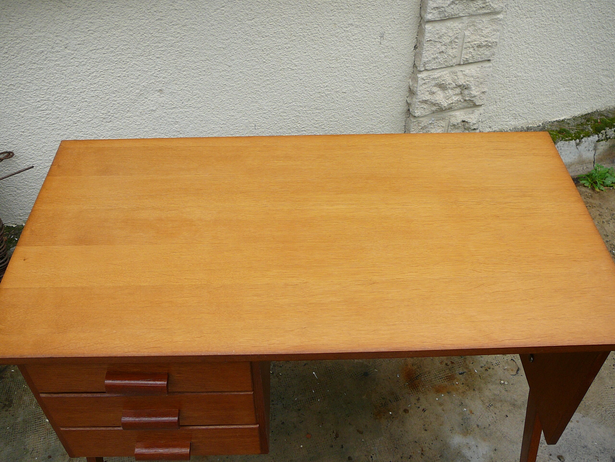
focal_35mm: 35
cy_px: 231
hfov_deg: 52.6
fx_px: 622
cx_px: 308
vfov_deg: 40.7
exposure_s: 1/400
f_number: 2.8
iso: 80
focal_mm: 5.2
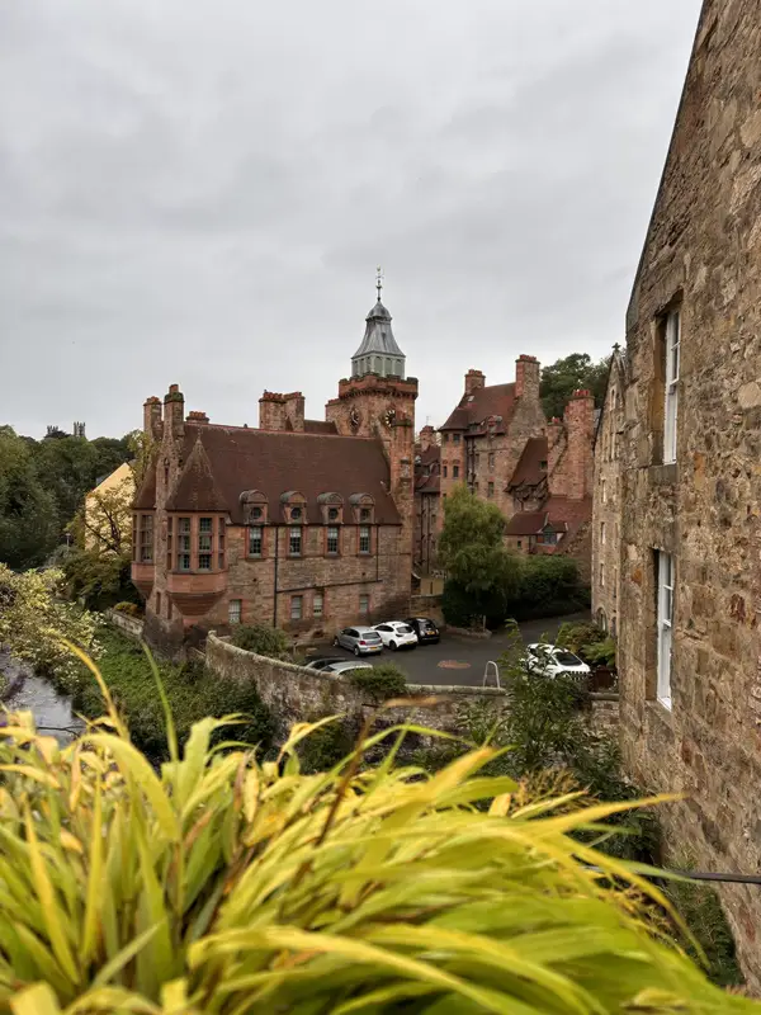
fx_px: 703
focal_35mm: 24
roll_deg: -0.7
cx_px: 380
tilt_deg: -0.2
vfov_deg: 71.6
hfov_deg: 56.8
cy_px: 508
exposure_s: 1/337
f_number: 1.78
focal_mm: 6.86
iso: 80
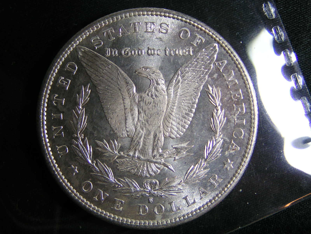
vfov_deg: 23.3
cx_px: 156
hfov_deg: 30.7
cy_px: 117
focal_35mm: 63
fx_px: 566
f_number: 3.2
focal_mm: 9.7
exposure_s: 1/60
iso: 80
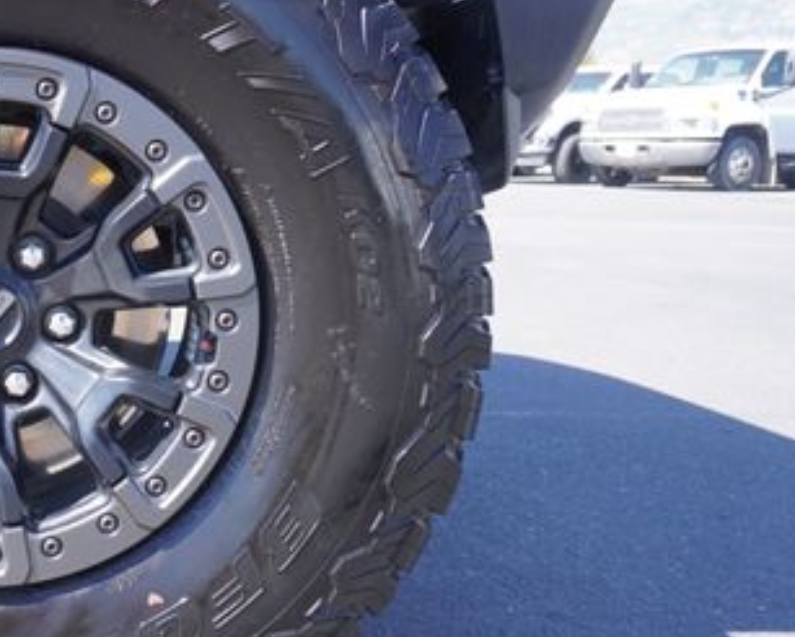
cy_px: 282
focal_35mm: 47
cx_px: -16
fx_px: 1107
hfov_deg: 35.4
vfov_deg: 32.1
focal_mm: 16
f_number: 5
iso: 100
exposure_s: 1/100
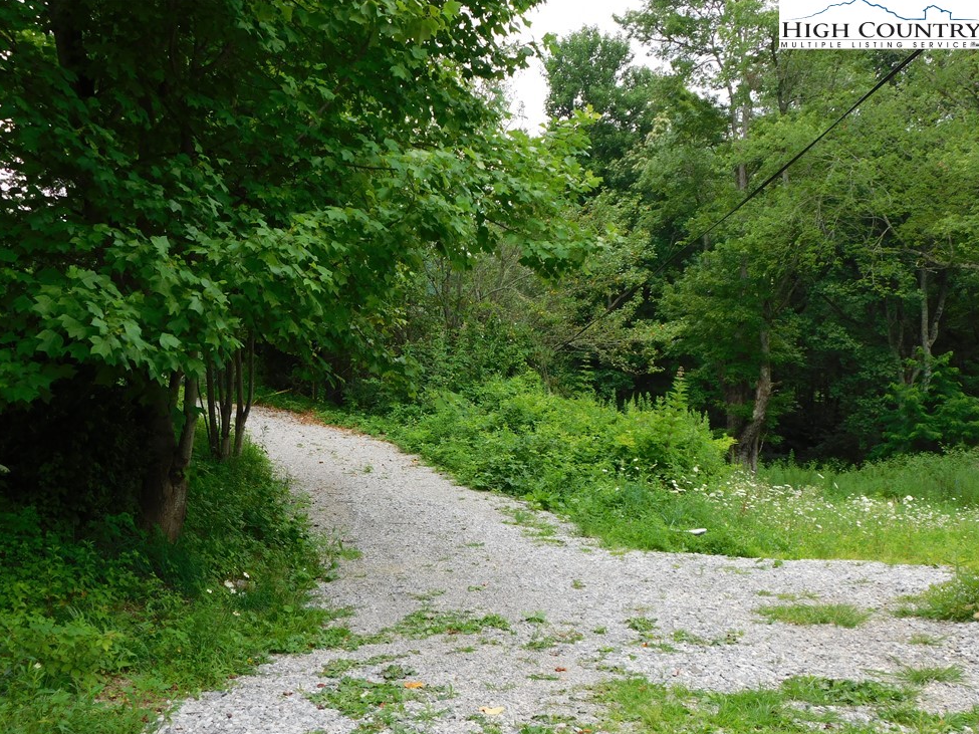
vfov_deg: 34.3
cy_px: 384
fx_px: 1188
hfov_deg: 44.8
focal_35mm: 42
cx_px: 470
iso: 125
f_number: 3.6
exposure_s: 1/100
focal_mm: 7.1
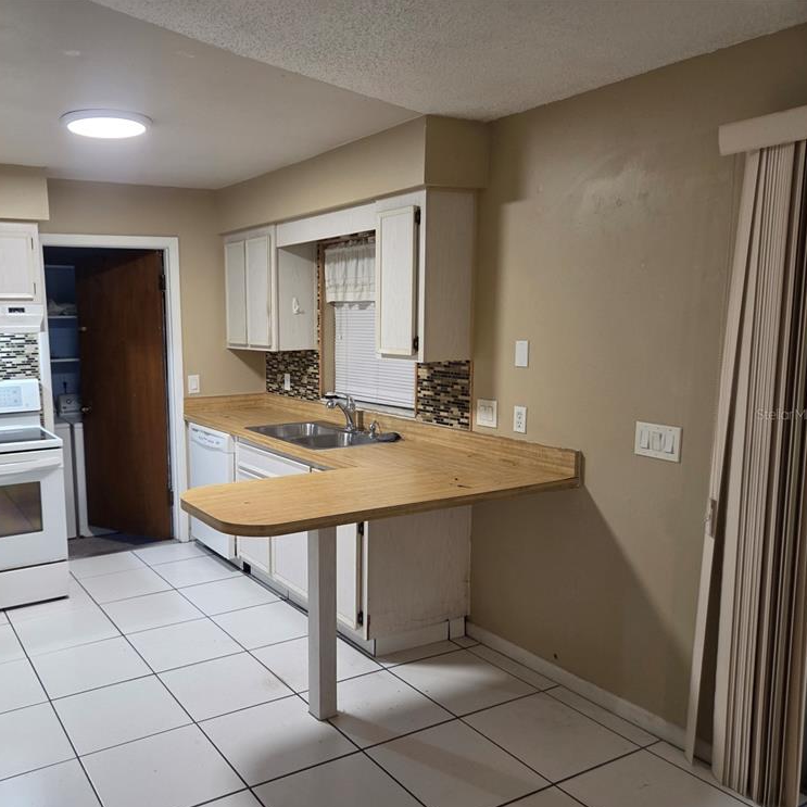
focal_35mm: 28
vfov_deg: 57.3
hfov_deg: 56.0
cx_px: 266
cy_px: 414
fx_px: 739
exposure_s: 1/120
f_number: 1.8
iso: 500
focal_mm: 5.4
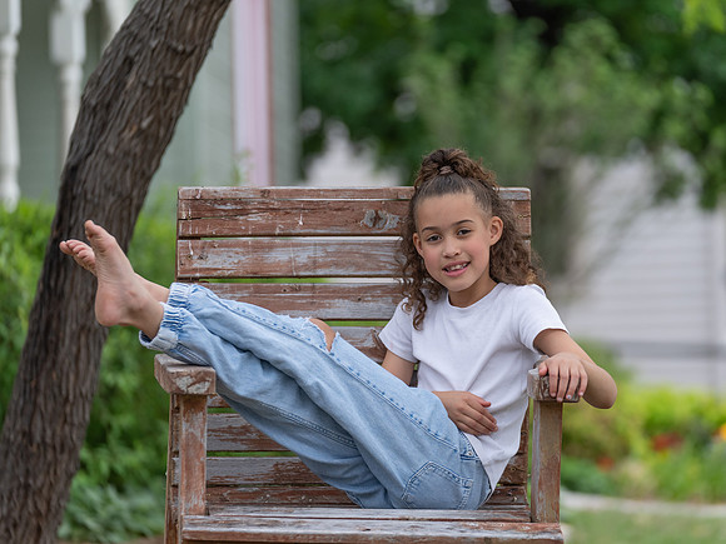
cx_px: 412
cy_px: 276
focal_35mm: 178
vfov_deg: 8.4
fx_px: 3729
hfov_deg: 11.1
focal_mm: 146
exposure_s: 1/320
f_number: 2.8
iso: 320
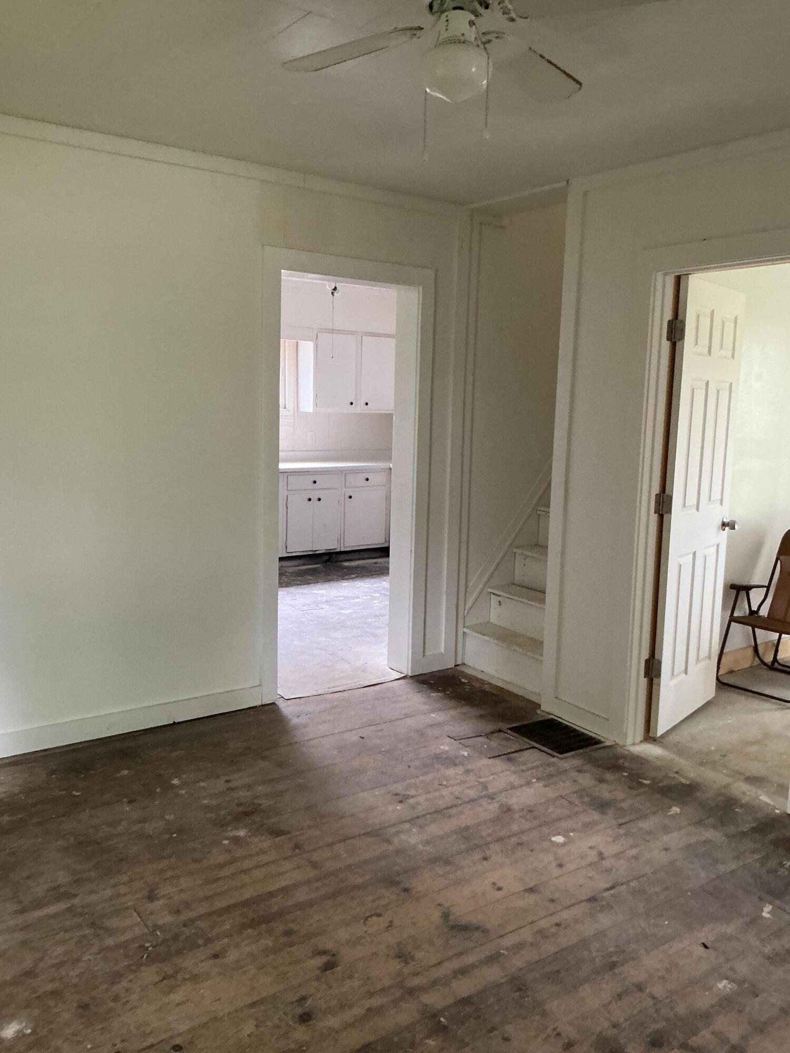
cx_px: 395
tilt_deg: -9.0
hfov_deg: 48.2
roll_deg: -0.8
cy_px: 526
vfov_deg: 61.7
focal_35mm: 29
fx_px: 882
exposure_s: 1/60
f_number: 1.8
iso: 200
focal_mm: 3
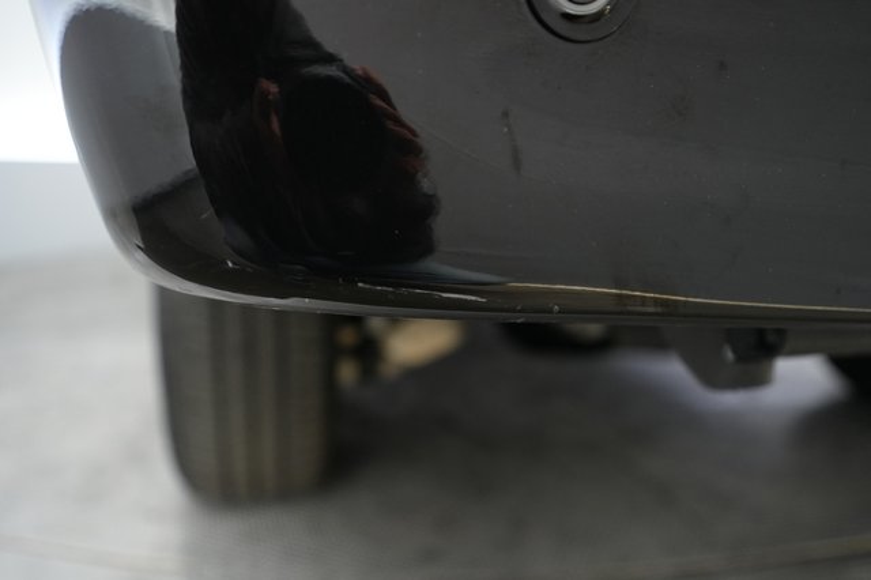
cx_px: 436
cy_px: 290
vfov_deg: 46.4
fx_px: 677
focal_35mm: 28
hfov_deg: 65.5
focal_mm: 28
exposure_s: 1/60
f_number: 2.8
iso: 2000
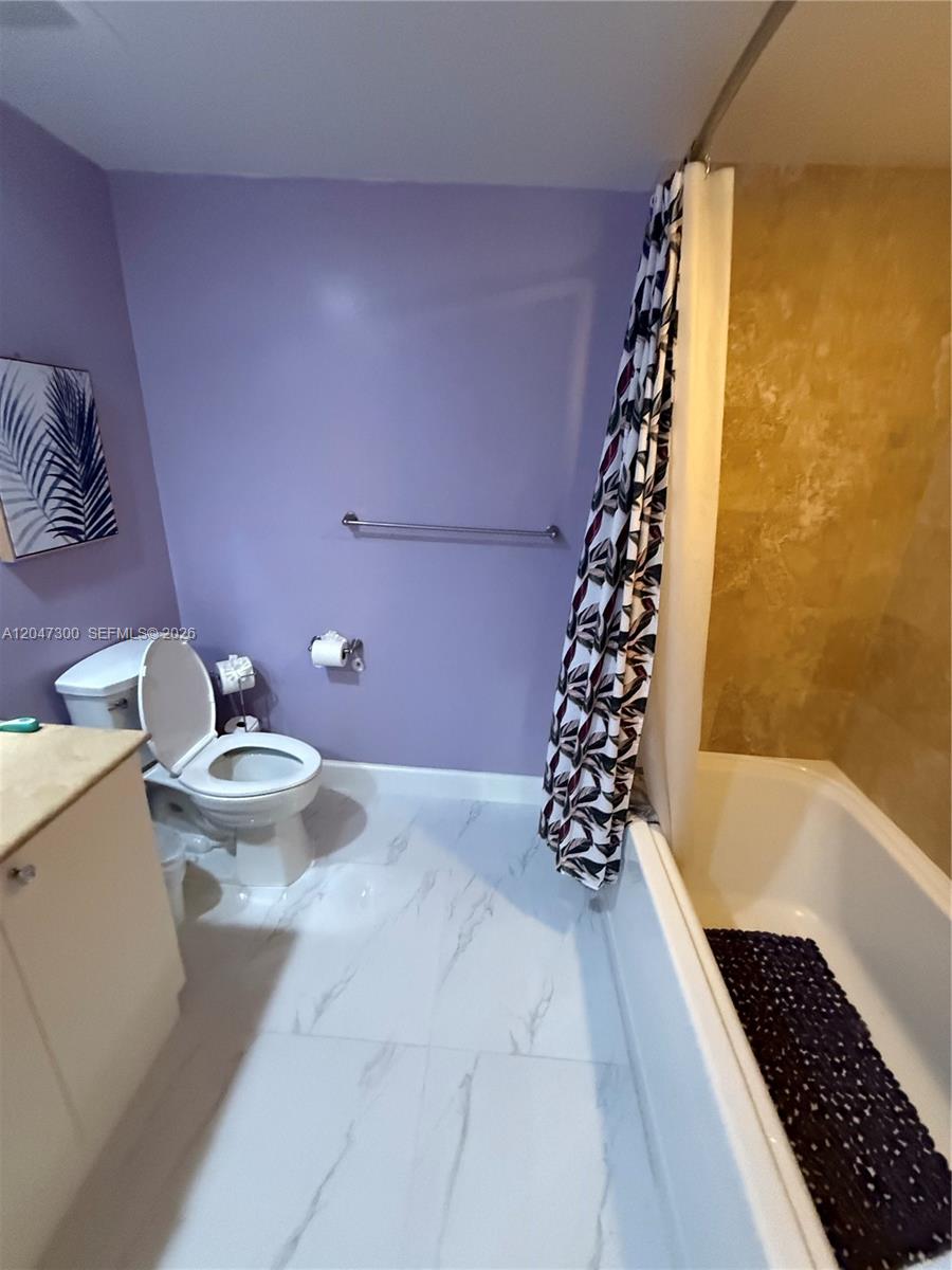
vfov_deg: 102.1
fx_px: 513
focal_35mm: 14
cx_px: 476
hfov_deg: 85.7
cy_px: 635
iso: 800
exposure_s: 1/60
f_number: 2.2
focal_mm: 2.22
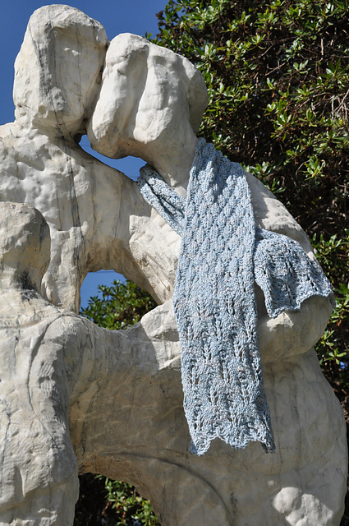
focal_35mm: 66
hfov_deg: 20.6
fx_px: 962
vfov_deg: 30.5
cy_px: 263
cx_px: 174
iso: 900
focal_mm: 44
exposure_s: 1/4000
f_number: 8
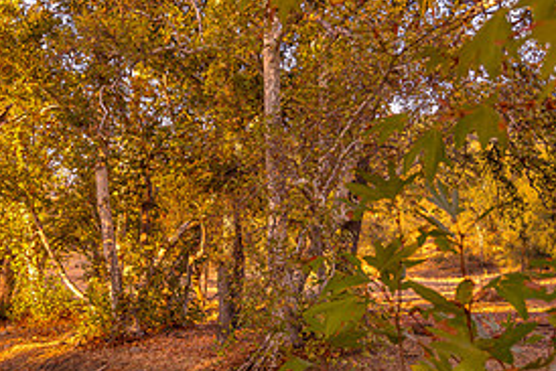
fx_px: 1143
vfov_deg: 18.4
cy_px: 224
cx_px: 185
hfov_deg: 27.2
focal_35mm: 74
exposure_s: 1/50
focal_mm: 35
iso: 100
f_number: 4
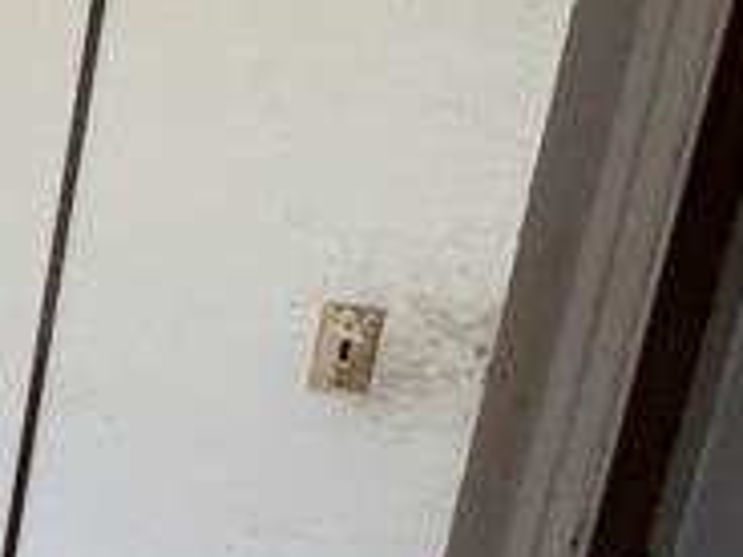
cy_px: 609
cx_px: -646
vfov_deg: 18.2
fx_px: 1674
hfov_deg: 18.6
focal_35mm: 78
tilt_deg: -16.1
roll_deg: -1.3
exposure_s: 1/104
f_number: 2.2
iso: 320
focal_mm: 2.22
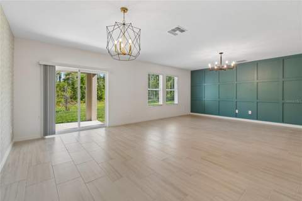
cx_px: 151
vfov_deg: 77.2
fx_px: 126
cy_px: 100
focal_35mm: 15
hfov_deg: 100.4
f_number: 6.3
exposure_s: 1/80
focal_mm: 10
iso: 100
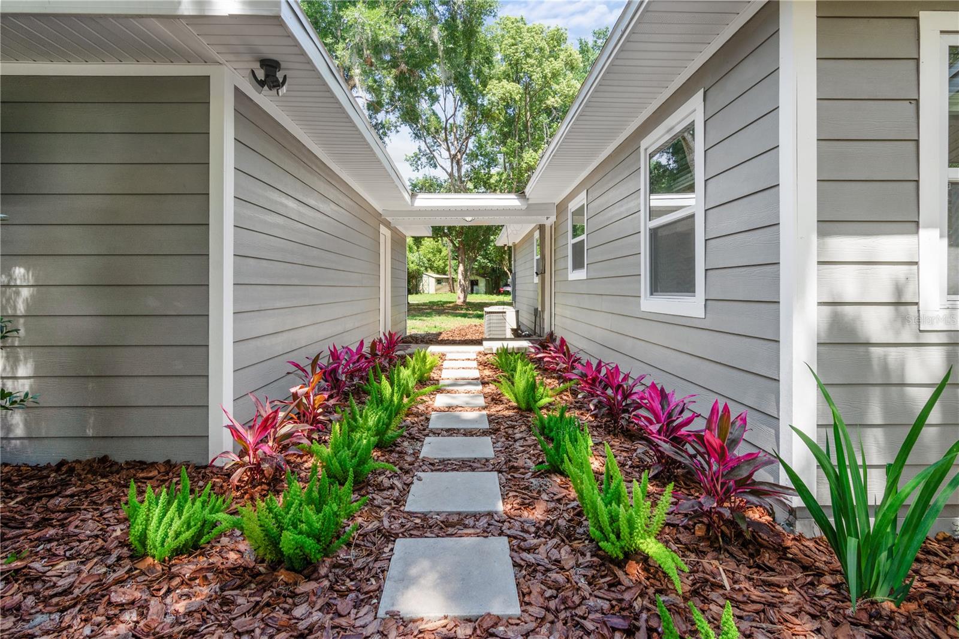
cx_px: 480
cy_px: 320
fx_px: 439
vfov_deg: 72.0
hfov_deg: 95.0
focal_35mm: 16
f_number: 9
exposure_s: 1/20
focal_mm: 11
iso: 200
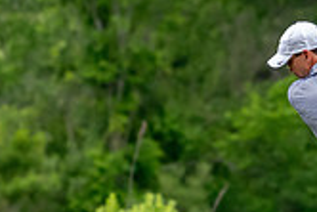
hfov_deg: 1.4
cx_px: 296
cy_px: 104
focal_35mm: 1518
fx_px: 13378
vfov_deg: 0.9
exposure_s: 1/2000
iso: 1800
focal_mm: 290
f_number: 5.6
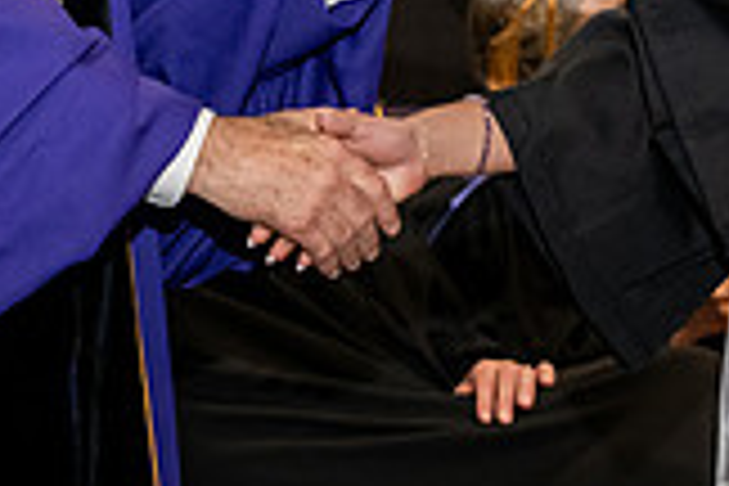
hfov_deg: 8.2
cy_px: -196
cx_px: 346
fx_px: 5082
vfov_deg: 5.4
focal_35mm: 251
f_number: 5
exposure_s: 1/200
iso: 2000
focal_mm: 70
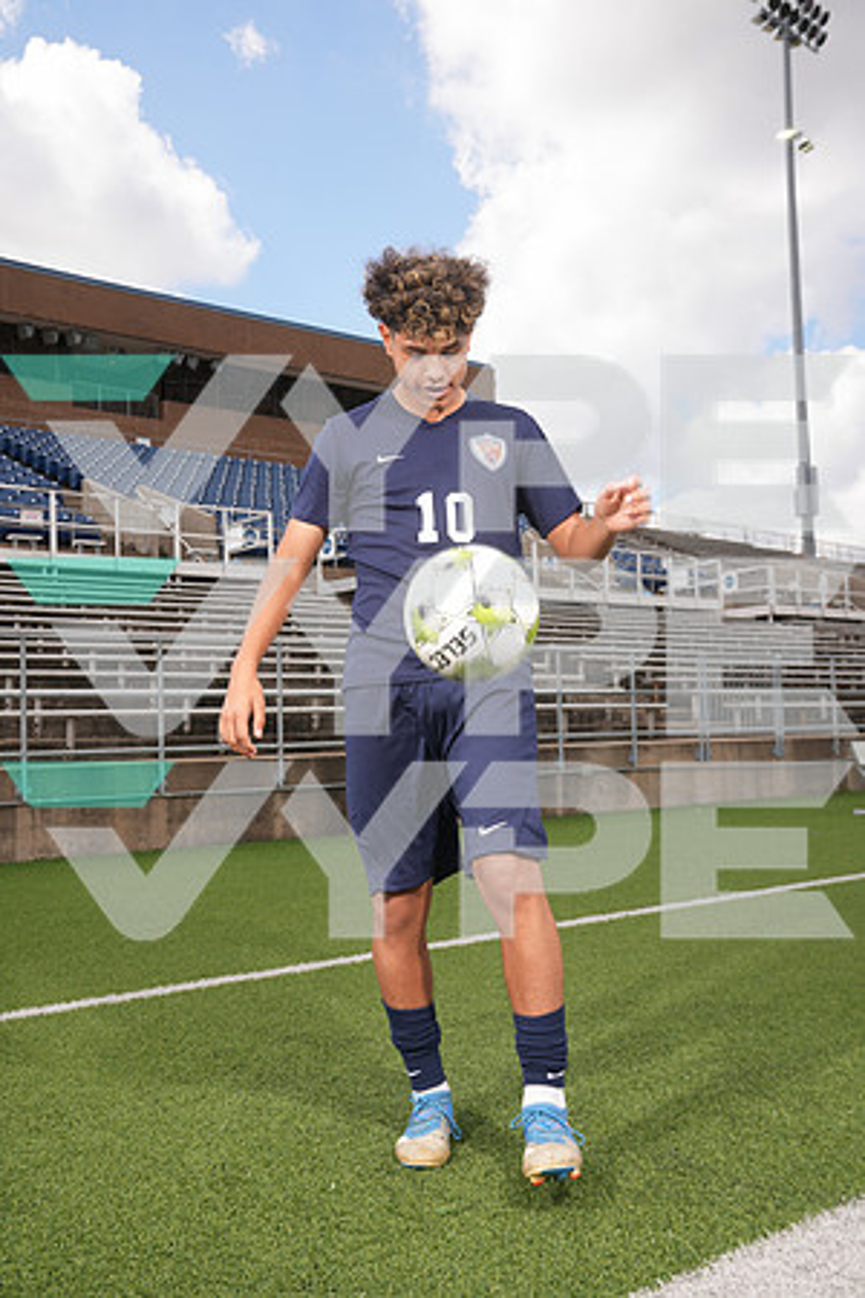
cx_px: 432
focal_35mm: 36
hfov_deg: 36.9
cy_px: 649
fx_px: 1297
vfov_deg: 53.1
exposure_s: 1/200
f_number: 7.1
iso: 100
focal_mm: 36
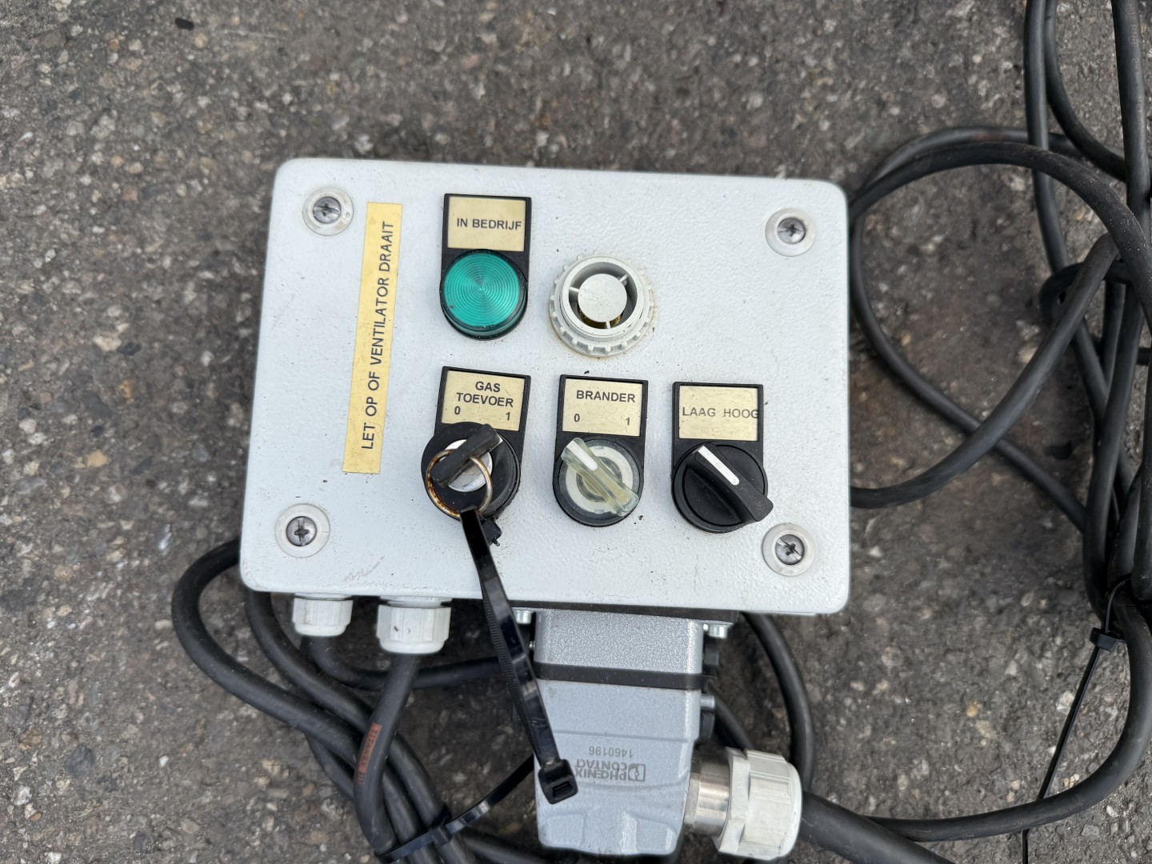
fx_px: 799
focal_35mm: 24
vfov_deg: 56.8
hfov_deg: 71.6
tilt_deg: -82.8
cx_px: 576
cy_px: 432
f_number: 1.78
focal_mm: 6.76
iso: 80
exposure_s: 1/3425
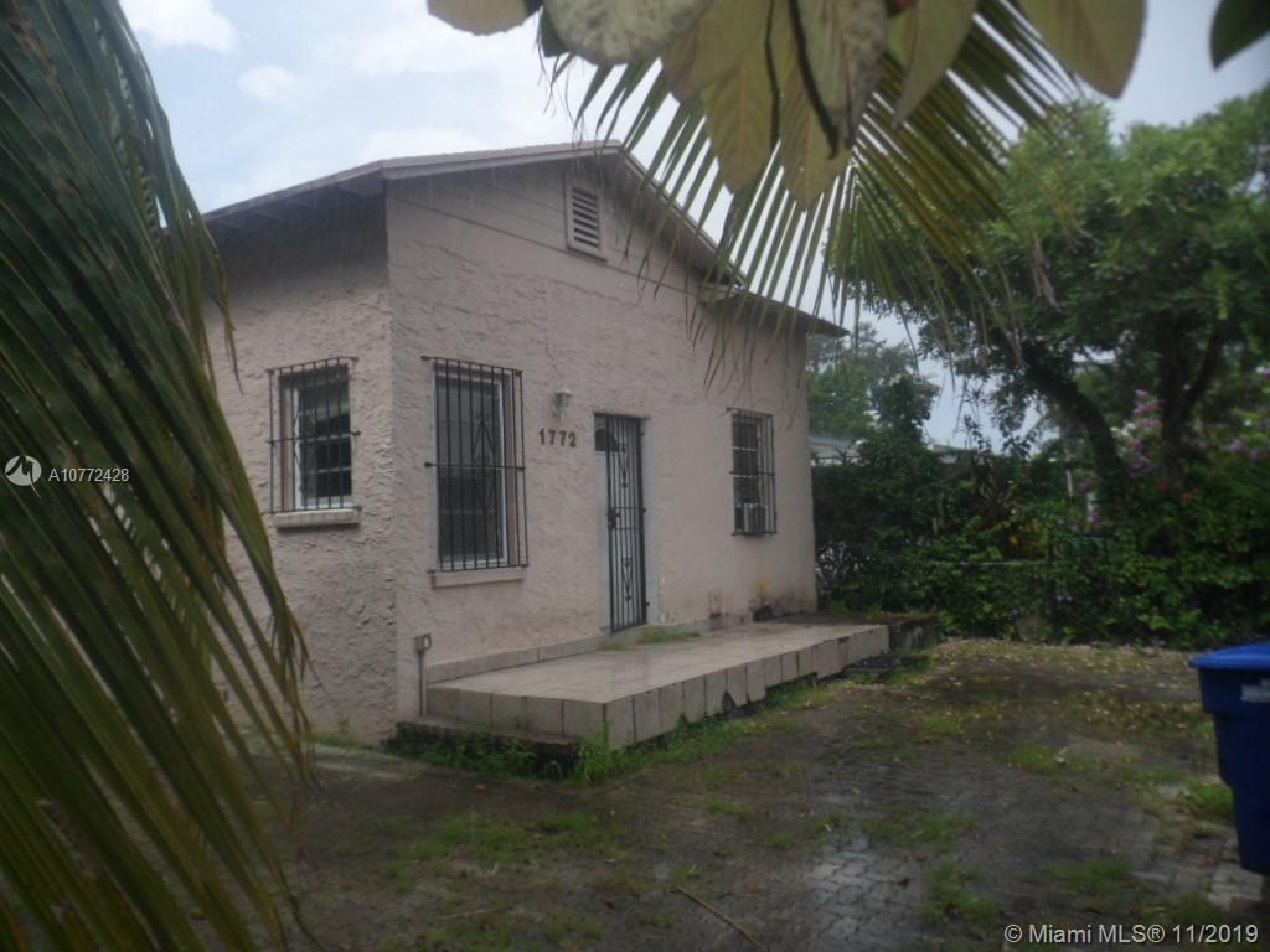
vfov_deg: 51.4
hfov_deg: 65.3
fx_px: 991
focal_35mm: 27
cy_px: 476
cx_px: 635
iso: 100
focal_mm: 4.9
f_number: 9.2
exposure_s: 1/180
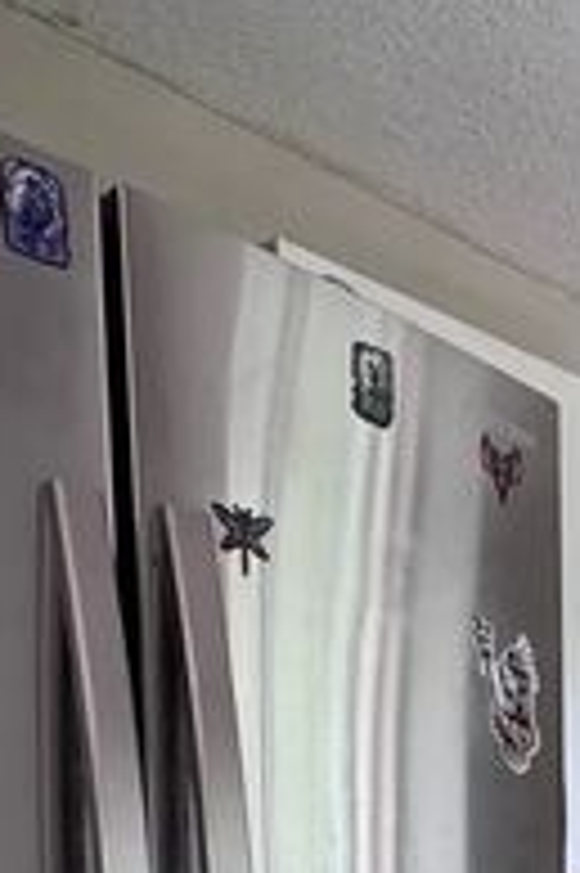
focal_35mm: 48
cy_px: 999
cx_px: 706
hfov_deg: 25.1
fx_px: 1162
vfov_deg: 34.5
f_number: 2.2
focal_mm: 2.22
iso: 320
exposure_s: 1/99
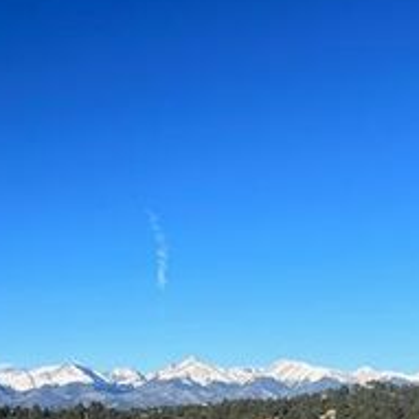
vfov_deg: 28.2
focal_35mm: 60
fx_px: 822
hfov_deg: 28.4
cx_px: 134
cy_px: 307
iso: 50
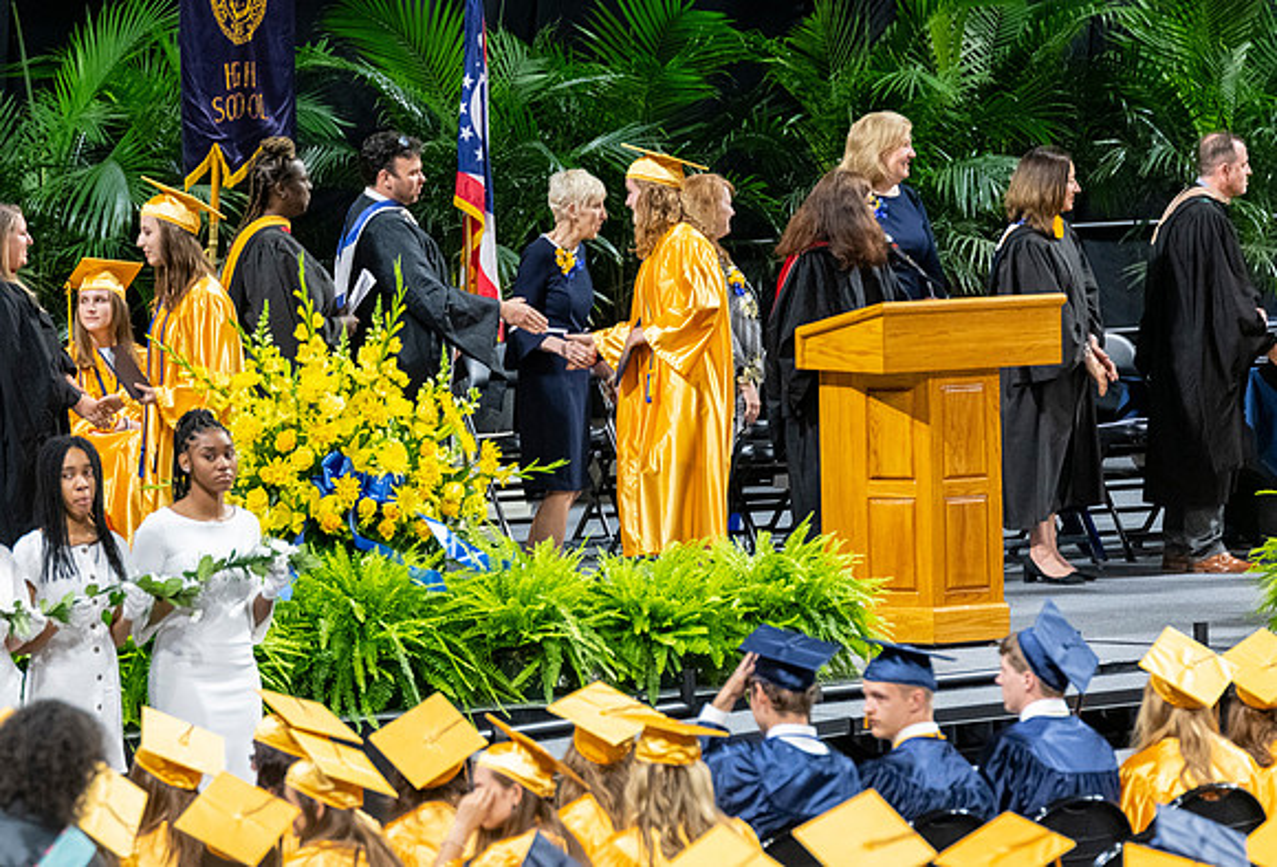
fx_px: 10099
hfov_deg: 7.2
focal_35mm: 283
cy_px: 370
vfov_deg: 4.9
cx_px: 488
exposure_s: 1/200
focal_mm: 190
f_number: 4
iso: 2000
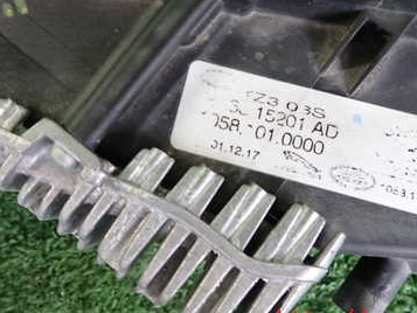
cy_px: 74
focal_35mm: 42
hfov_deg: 44.7
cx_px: 190
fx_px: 506
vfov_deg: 33.6
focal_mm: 4.5
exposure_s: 1/30
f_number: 2
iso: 320
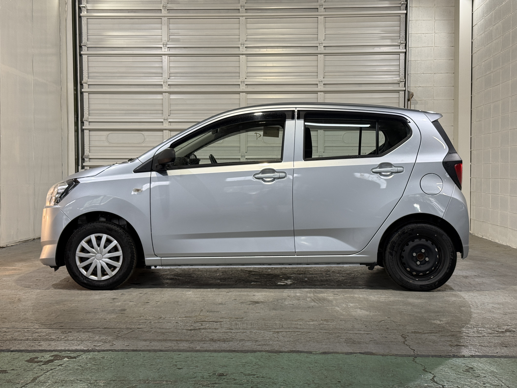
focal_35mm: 48
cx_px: 258
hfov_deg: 39.7
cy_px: 194
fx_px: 717
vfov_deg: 30.3
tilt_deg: -1.6
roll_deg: -0.7
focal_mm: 6.76
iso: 64
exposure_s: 1/60
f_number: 1.78
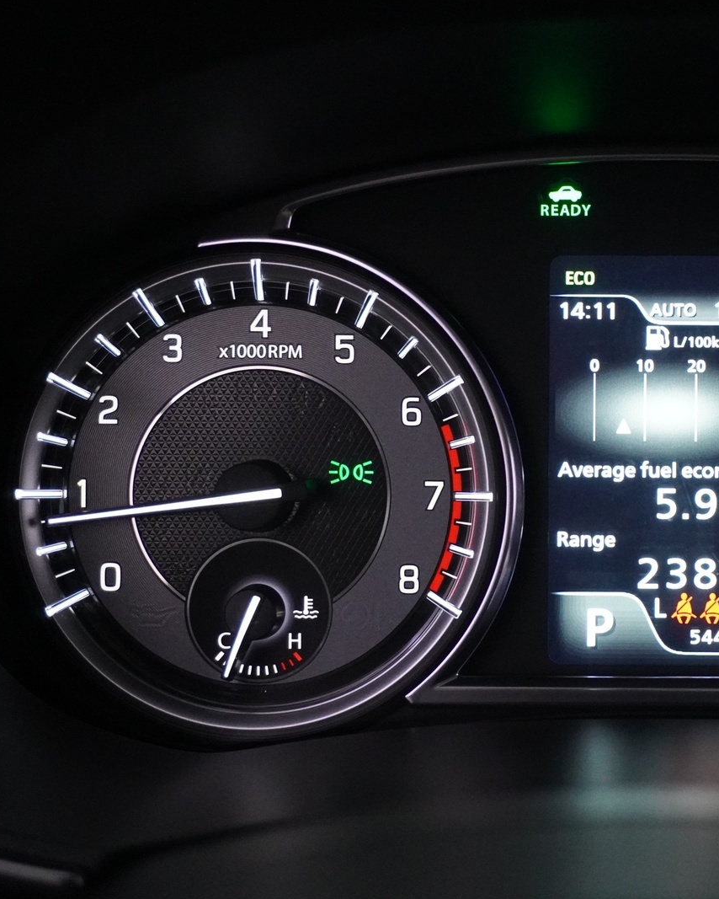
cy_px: 446
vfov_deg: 32.6
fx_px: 1535
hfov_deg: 25.6
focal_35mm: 58
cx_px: 646
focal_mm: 27
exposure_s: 1/60
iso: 4000
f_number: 4.5
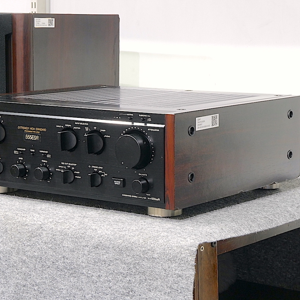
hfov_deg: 17.4
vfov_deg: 17.4
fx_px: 981
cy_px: 151
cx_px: 135
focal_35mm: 100
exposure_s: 2
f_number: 8
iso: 100
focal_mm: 15
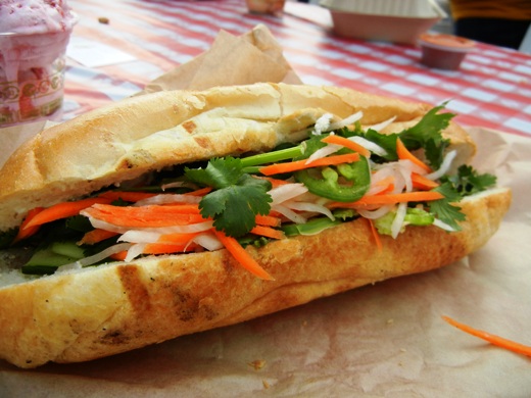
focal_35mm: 30
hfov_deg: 60.0
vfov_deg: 46.8
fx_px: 460
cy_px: 199
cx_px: 266
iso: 160
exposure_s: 1/546
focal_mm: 5.4
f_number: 3.5
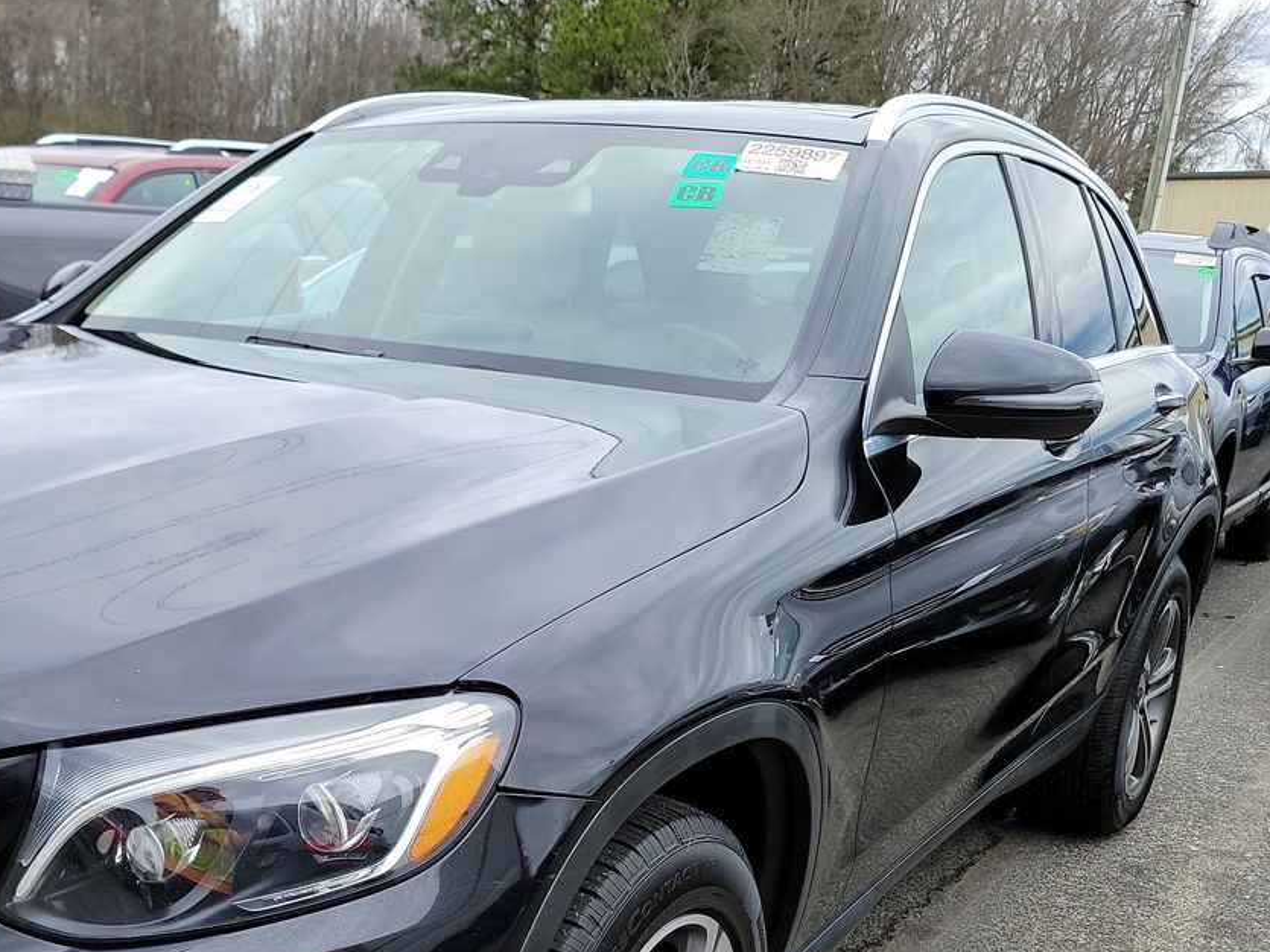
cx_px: 298
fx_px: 1687
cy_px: 735
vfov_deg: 30.9
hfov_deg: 40.0
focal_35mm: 46
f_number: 1.8
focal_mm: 6.7
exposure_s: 1/220
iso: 50
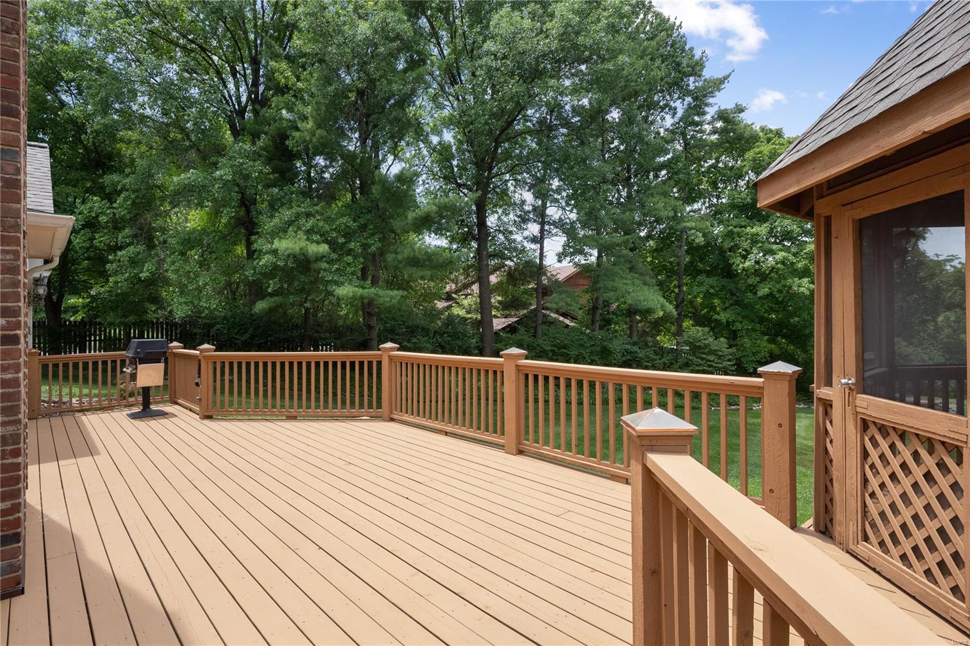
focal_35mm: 18
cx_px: 485
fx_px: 485
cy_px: 323
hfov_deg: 90.0
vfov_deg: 67.4
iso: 400
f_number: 8
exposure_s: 1/400
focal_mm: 9
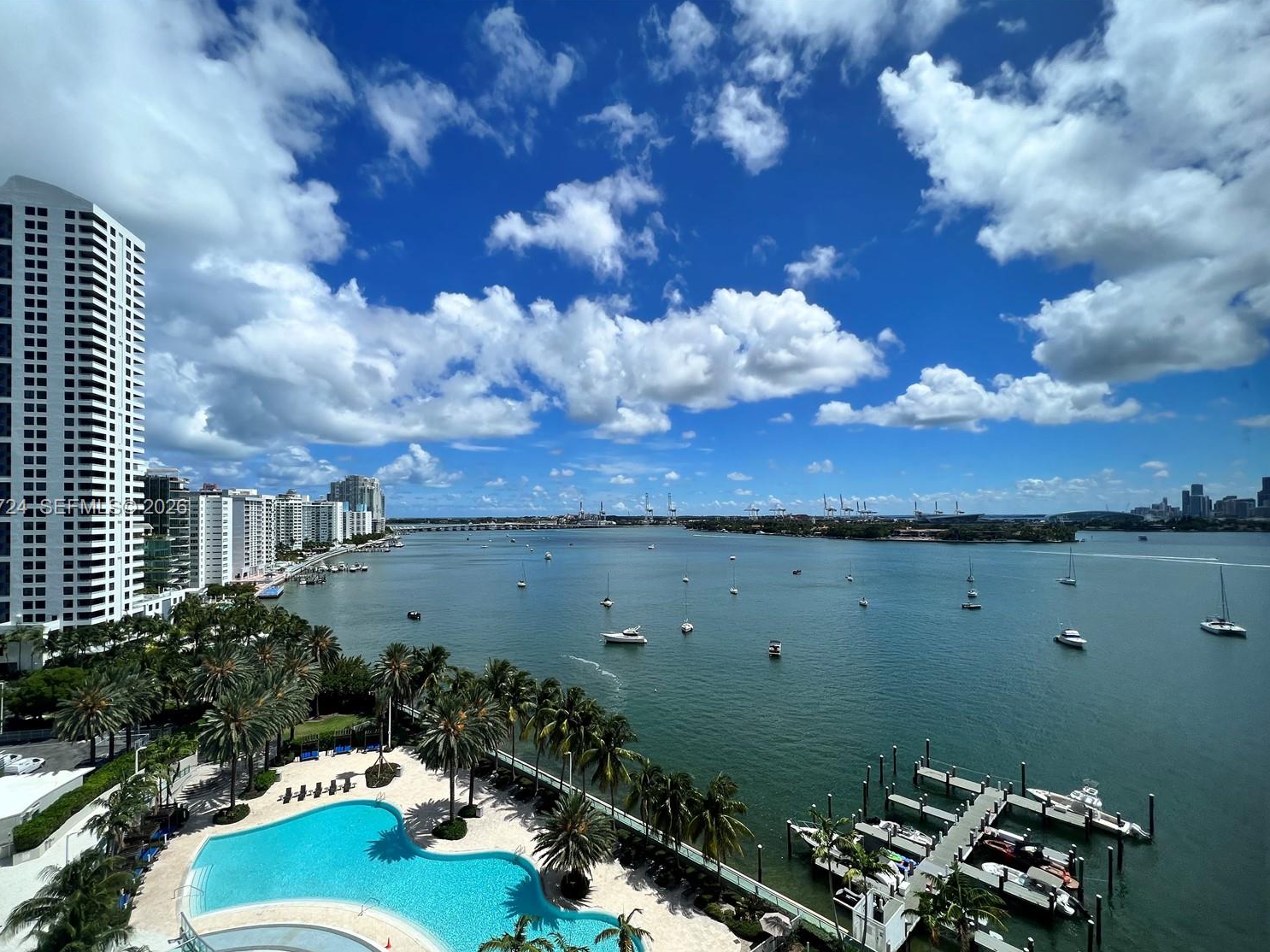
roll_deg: +0.3
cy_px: 508
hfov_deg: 102.0
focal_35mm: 14
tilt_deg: +0.0
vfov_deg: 85.5
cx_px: 605
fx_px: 514
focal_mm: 1.57
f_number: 1.8
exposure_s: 1/1531
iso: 32
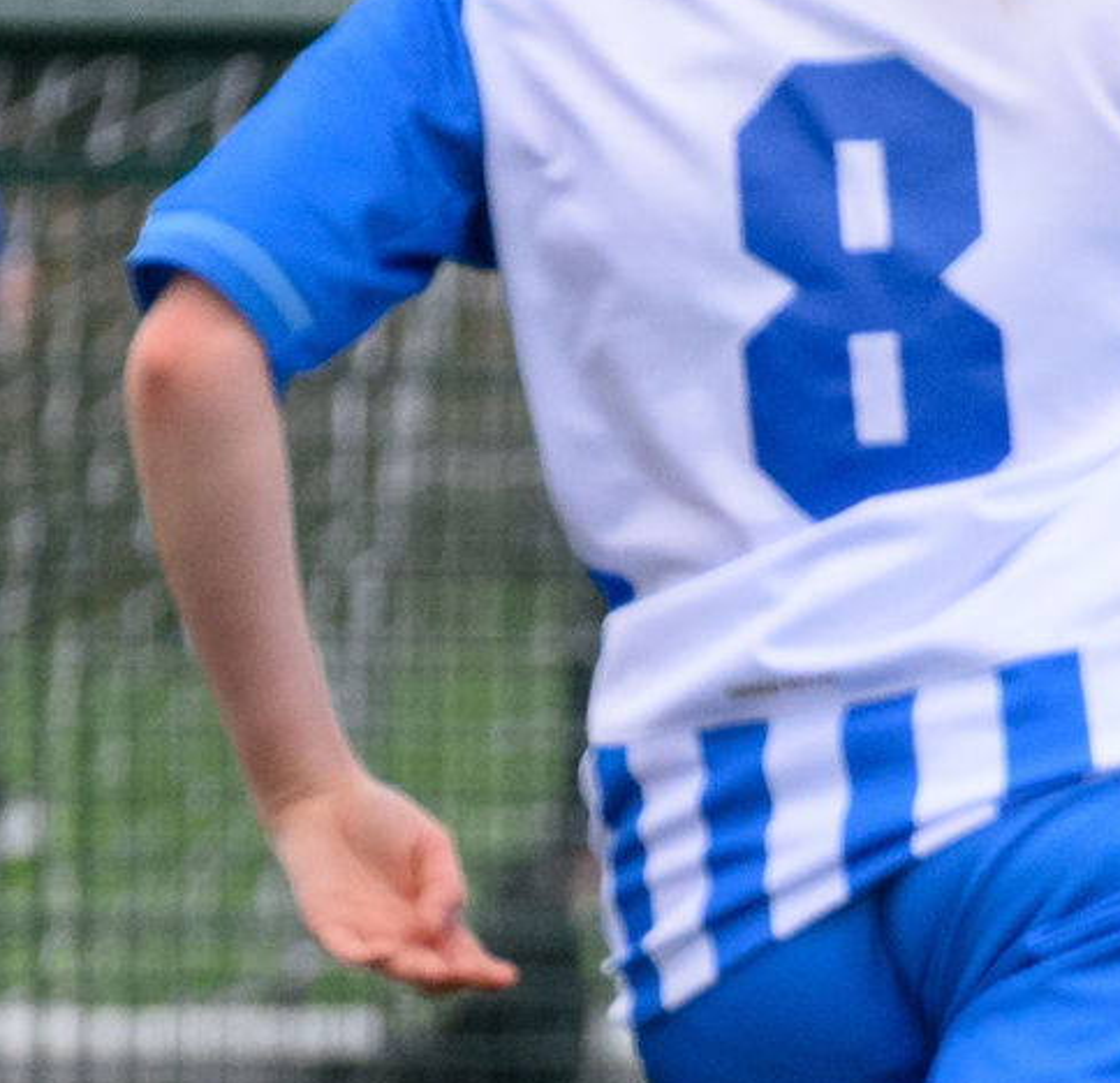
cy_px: 1703
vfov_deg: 0.8
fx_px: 79716
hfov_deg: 0.8
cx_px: 2890
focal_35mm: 2214
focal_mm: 290
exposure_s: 1/1250
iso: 1100
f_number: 5.3
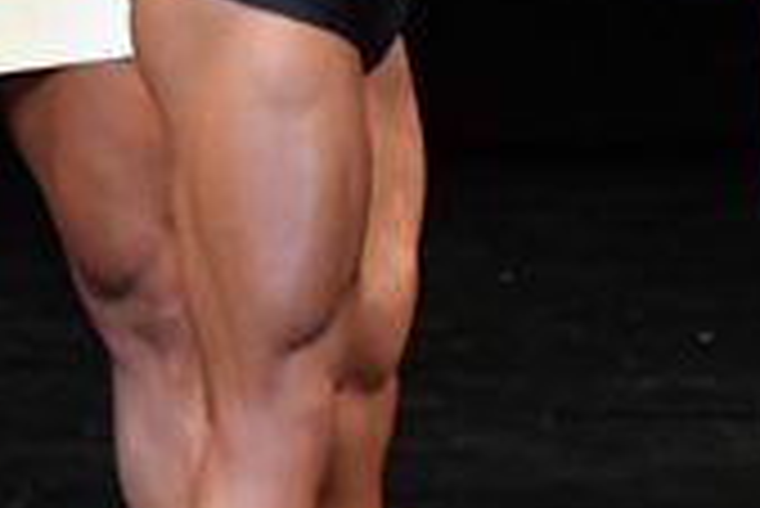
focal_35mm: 1169
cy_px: 13
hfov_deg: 1.8
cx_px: 1234
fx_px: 24699
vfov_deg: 1.2
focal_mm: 170
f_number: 5.6
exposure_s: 1/400
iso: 3200
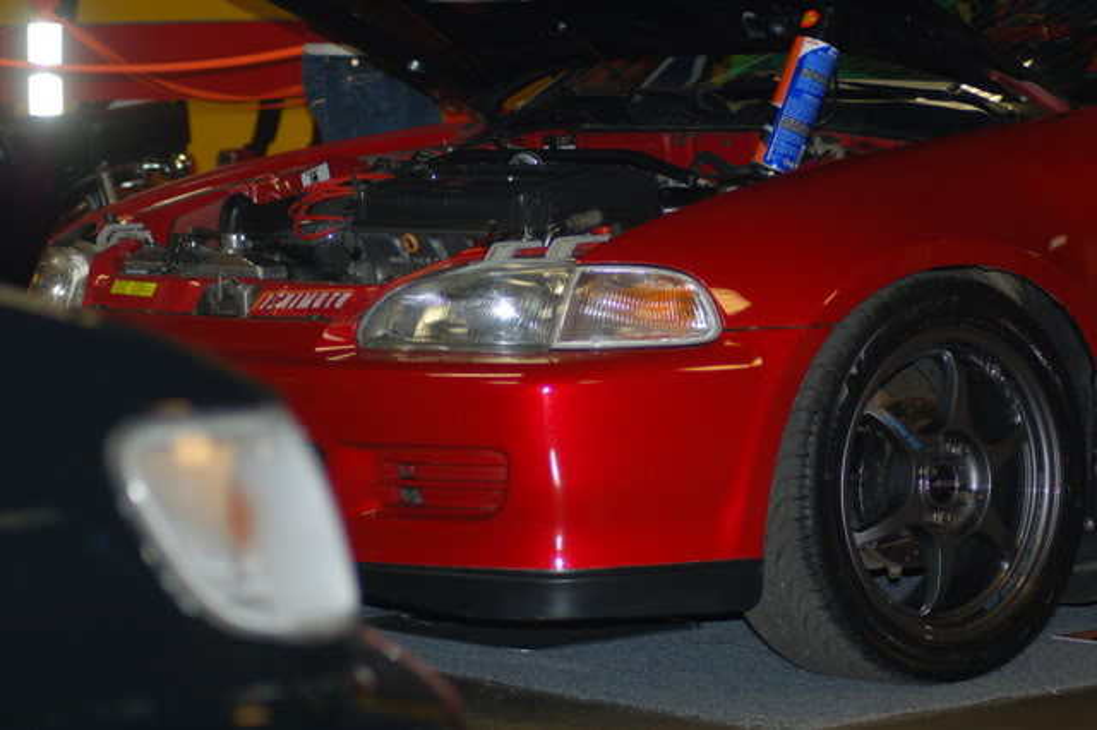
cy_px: 365
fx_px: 3198
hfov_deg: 19.5
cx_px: 548
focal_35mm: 105
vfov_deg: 13.0
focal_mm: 70
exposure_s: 1/60
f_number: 4
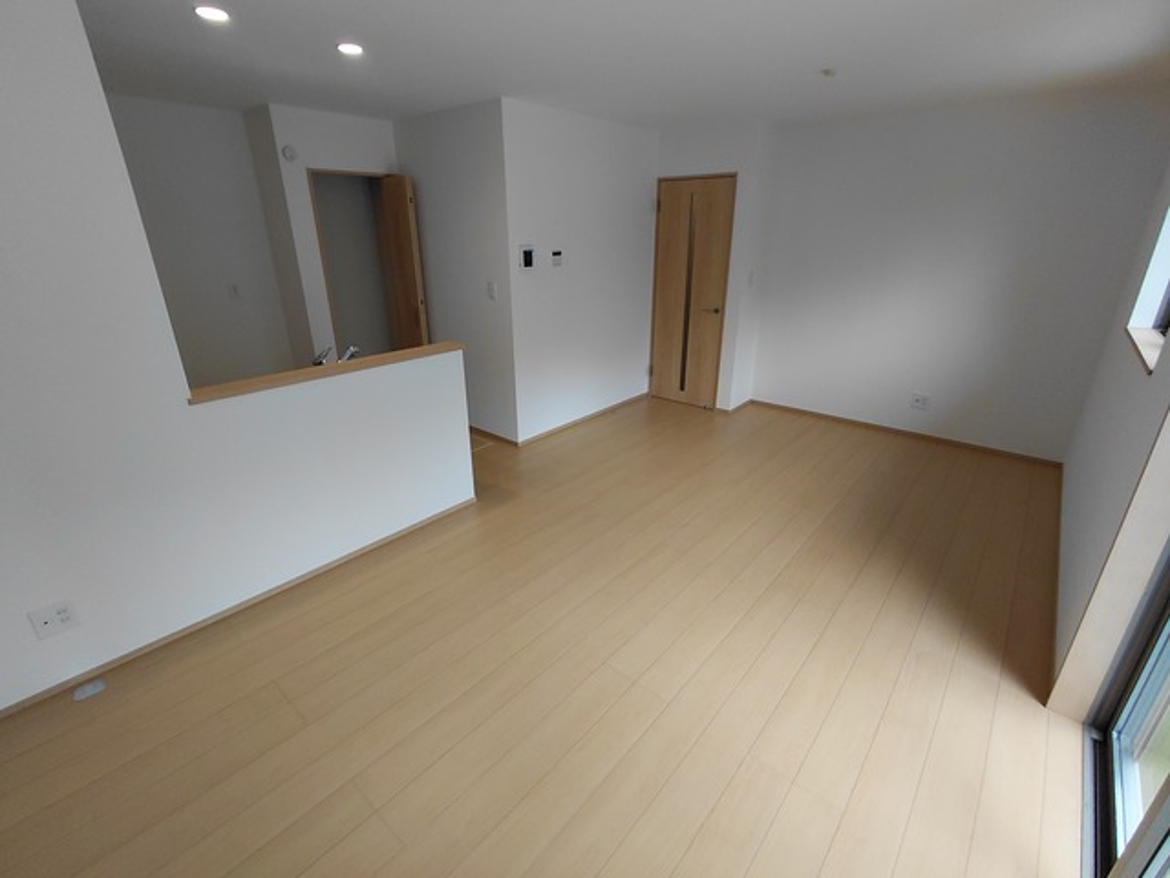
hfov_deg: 94.5
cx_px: 585
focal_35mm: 16
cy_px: 439
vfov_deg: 78.1
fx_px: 541
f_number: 2.2
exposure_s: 1/100
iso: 64
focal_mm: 1.64
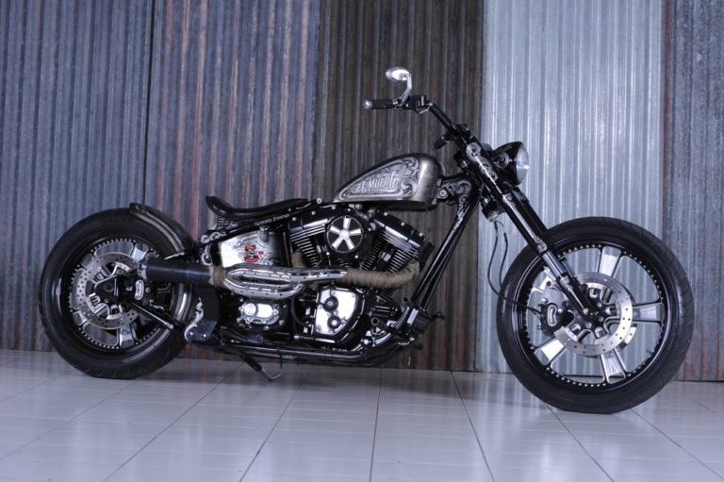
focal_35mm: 85
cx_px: 362
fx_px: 1708
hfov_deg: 23.9
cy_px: 241
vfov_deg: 16.1
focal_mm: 85
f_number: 6.3
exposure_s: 1/60
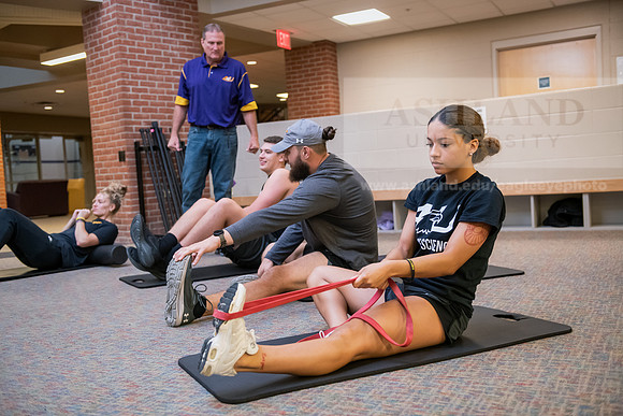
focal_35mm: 38
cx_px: 312
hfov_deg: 50.7
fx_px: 658
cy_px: 208
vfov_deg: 35.1
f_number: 3.2
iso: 2000
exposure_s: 1/200
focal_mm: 38
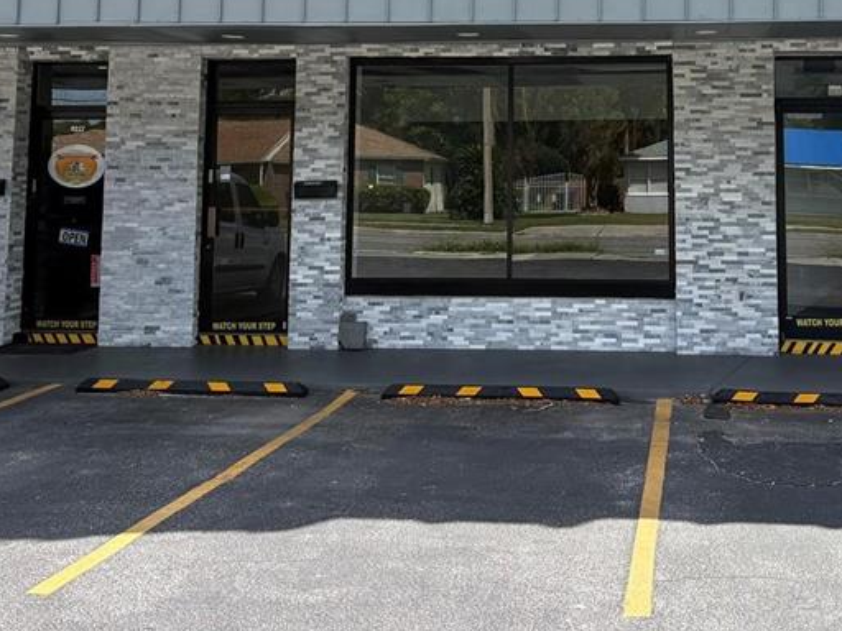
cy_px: 30
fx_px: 1265
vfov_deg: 26.8
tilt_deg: +5.5
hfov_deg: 36.4
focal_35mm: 52
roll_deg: +0.3
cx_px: 564
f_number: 1.6
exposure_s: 1/2451
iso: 64
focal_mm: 5.96
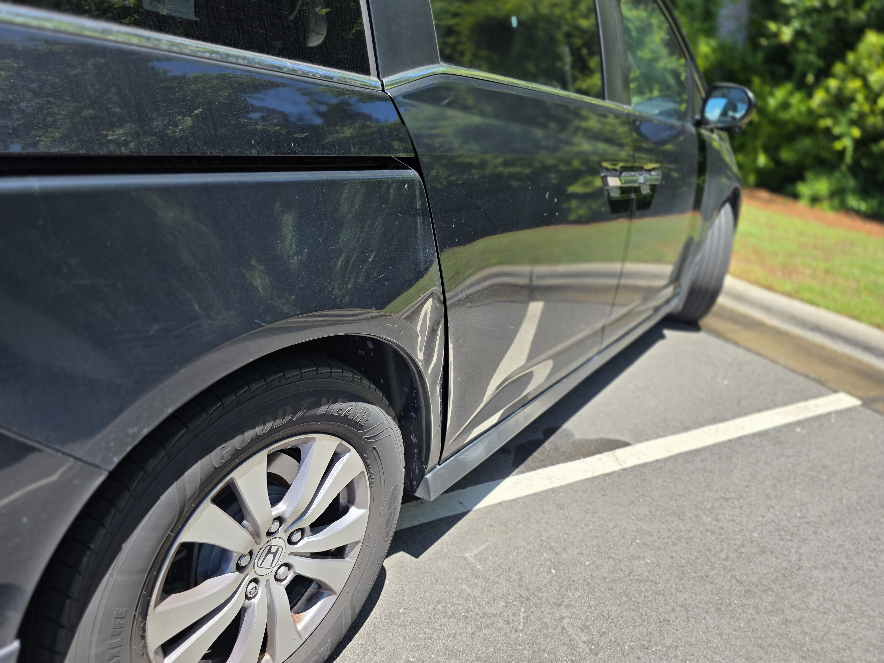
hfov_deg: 73.9
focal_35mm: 23
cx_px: 442
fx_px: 587
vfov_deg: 58.9
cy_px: 332
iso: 80
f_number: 1.7
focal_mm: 6.3
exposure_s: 1/2417
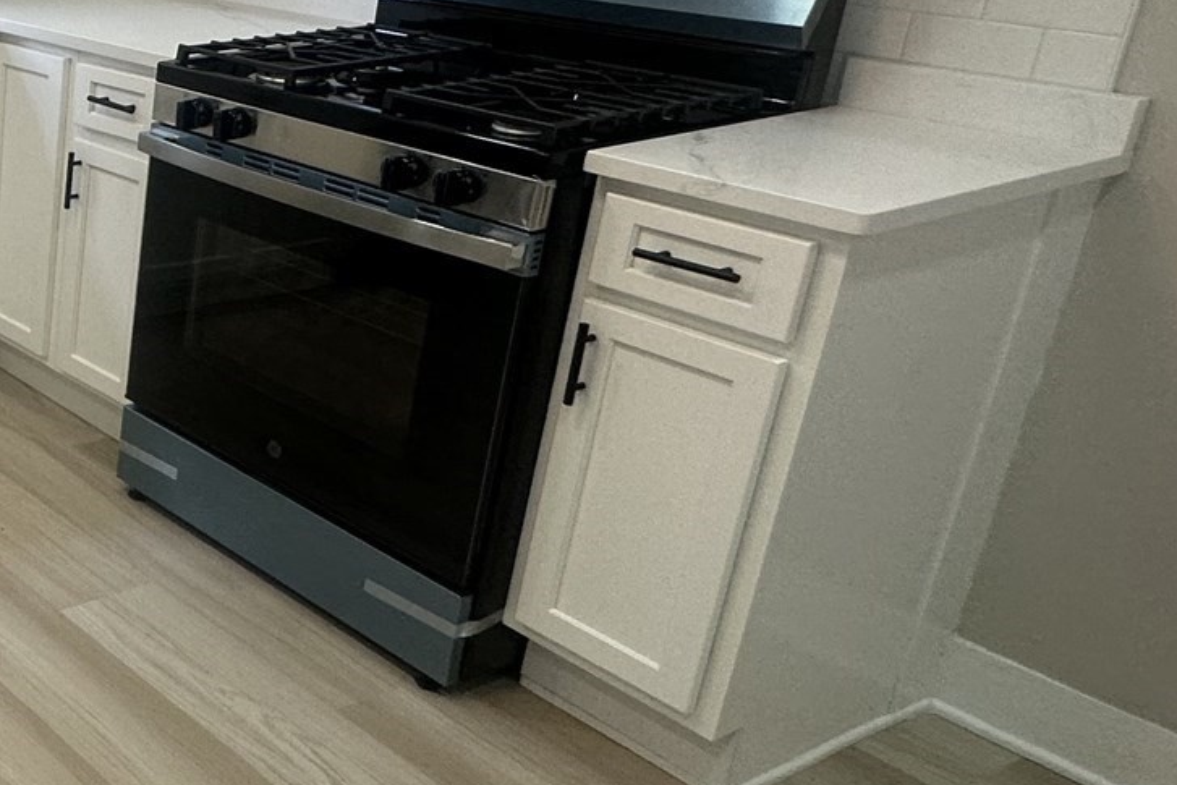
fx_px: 1341
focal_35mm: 41
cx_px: -376
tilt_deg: -17.1
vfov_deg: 32.1
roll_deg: +1.1
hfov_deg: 33.5
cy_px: 201
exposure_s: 1/120
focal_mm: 2.22
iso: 100
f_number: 2.2
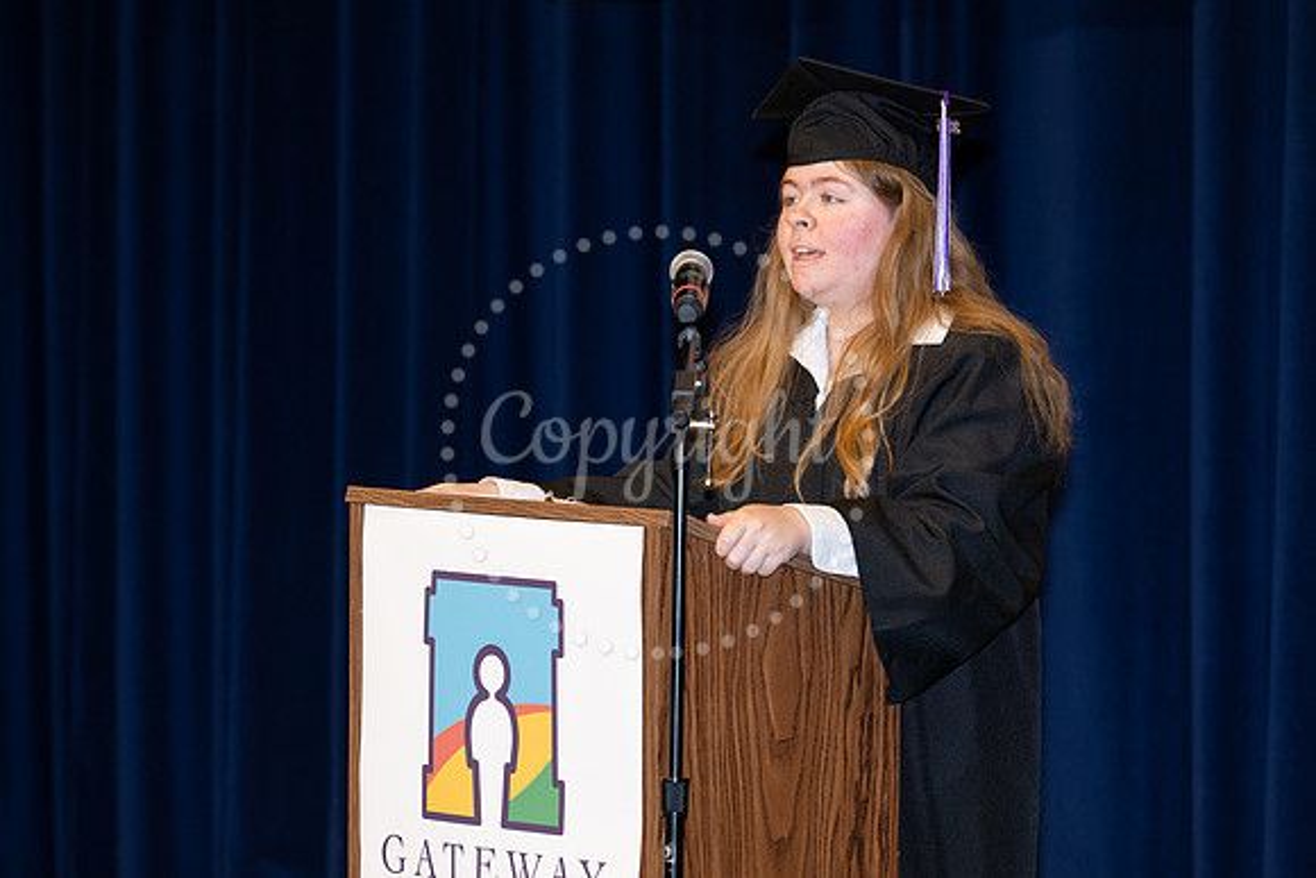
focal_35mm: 217
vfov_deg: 6.3
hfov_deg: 9.5
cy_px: 403
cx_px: 658
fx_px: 7919
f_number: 5.6
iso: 1000
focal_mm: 200
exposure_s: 1/80
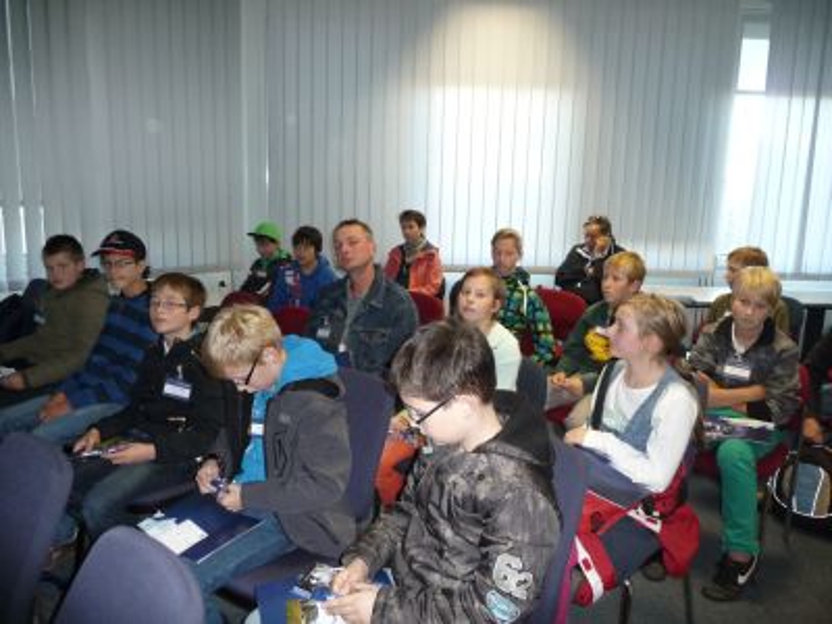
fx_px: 673
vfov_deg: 49.7
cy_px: 312
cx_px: 416
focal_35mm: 28
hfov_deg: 63.4
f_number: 3.3
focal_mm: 4.7
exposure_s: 1/30
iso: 320
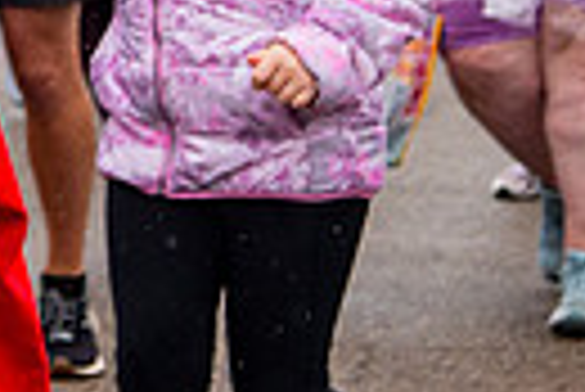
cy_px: -237
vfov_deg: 4.5
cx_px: -409
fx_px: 4994
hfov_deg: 6.6
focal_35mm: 307
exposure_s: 1/1600
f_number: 4
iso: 1600
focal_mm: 55
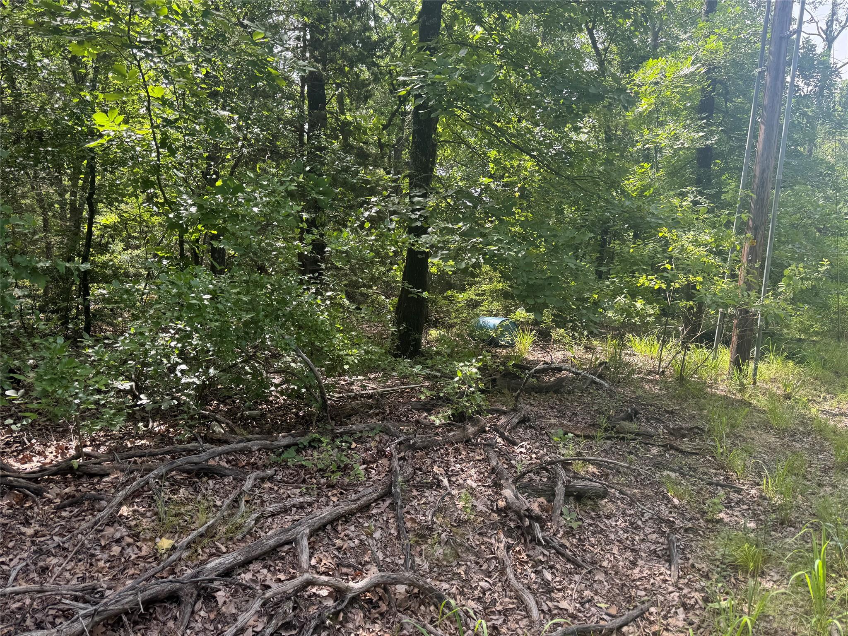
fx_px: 588
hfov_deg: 71.6
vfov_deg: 56.8
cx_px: 424
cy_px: 318
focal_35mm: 24
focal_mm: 6.76
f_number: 1.78
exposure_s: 1/381
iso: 80
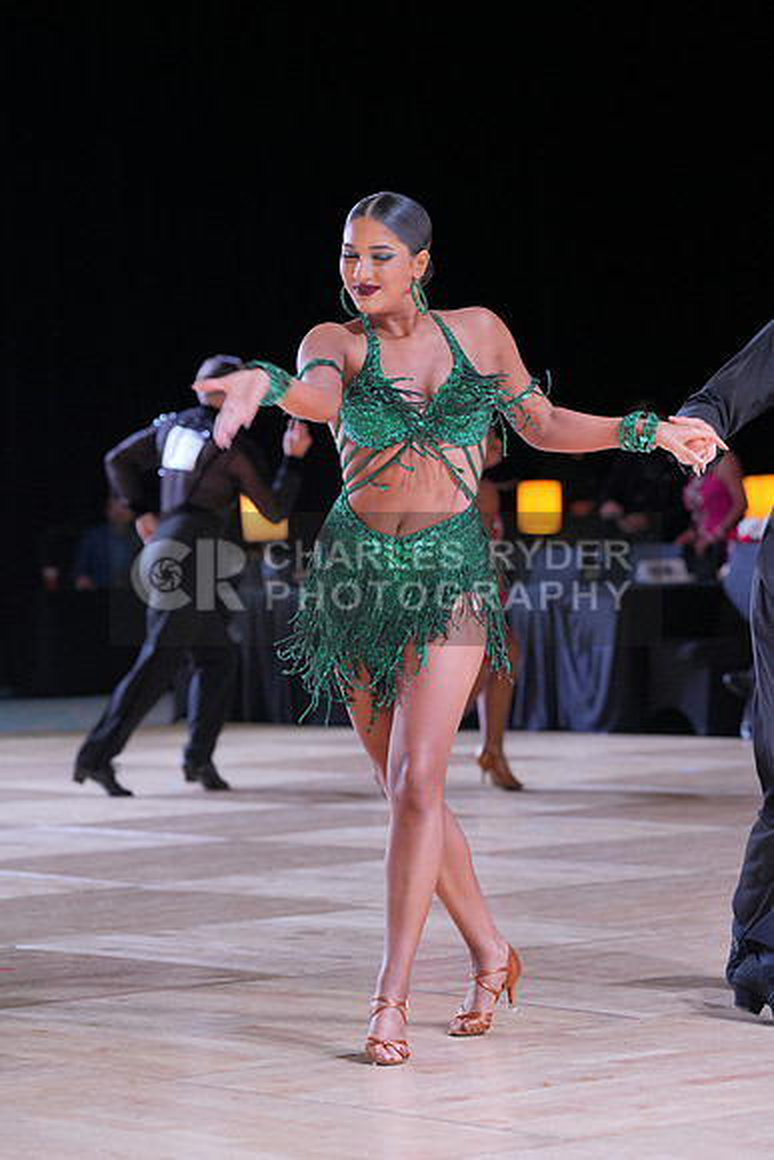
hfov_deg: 11.3
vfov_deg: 16.9
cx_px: 387
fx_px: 3900
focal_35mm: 121
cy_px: 580
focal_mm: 121
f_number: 4.5
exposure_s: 1/400
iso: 2000
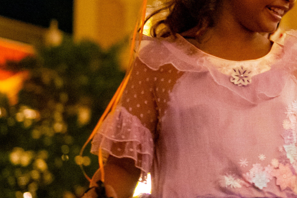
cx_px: 544
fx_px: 1765
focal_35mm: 214
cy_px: -2
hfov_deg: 9.2
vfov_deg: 6.4
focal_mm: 50
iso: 2500
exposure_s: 1/160
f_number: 2.5
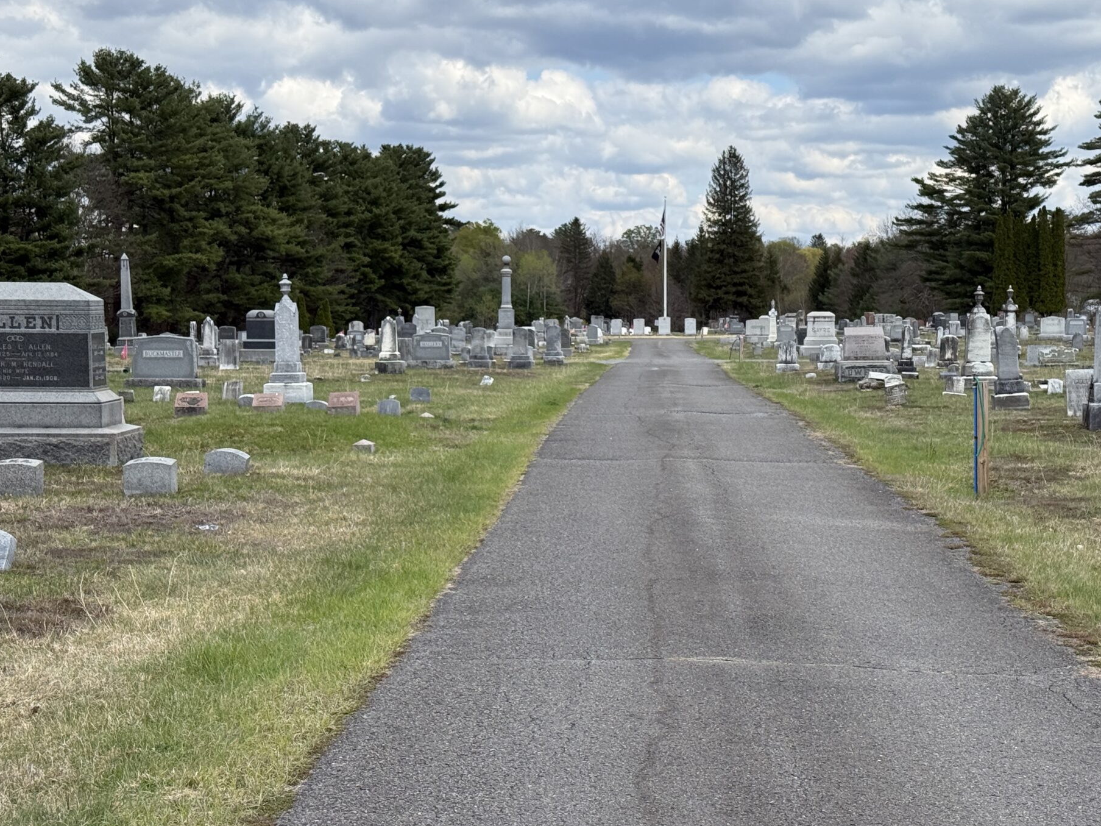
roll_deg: +0.1
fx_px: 2163
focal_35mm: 68
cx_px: 696
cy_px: 454
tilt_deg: -3.5
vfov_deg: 21.6
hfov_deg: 28.4
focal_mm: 6.76
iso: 64
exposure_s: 1/4098
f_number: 1.78
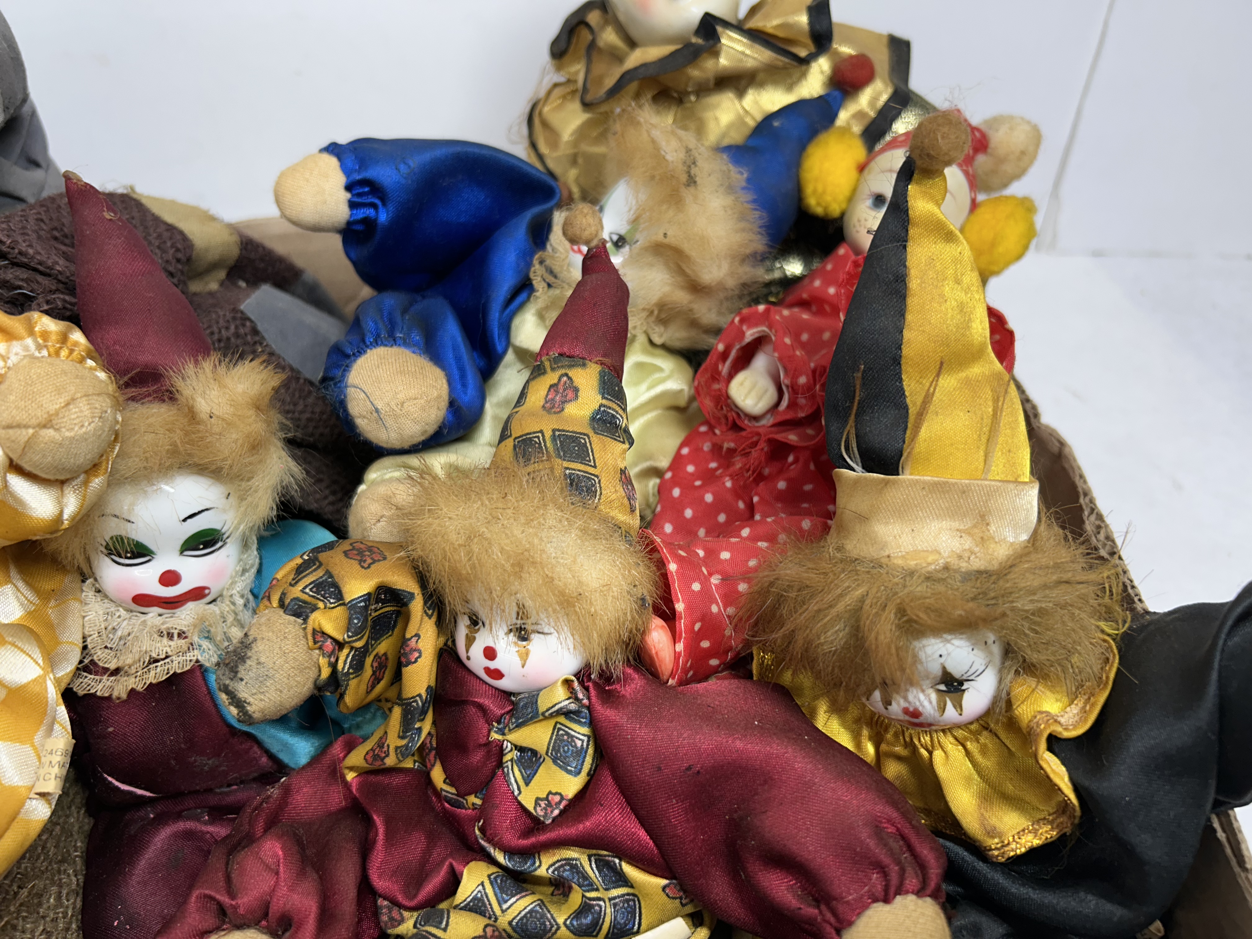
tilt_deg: -44.4
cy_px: 470
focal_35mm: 26
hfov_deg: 67.3
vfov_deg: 53.1
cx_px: 626
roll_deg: +1.2
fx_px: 940
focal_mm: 5.7
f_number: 1.5
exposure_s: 1/120
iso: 40
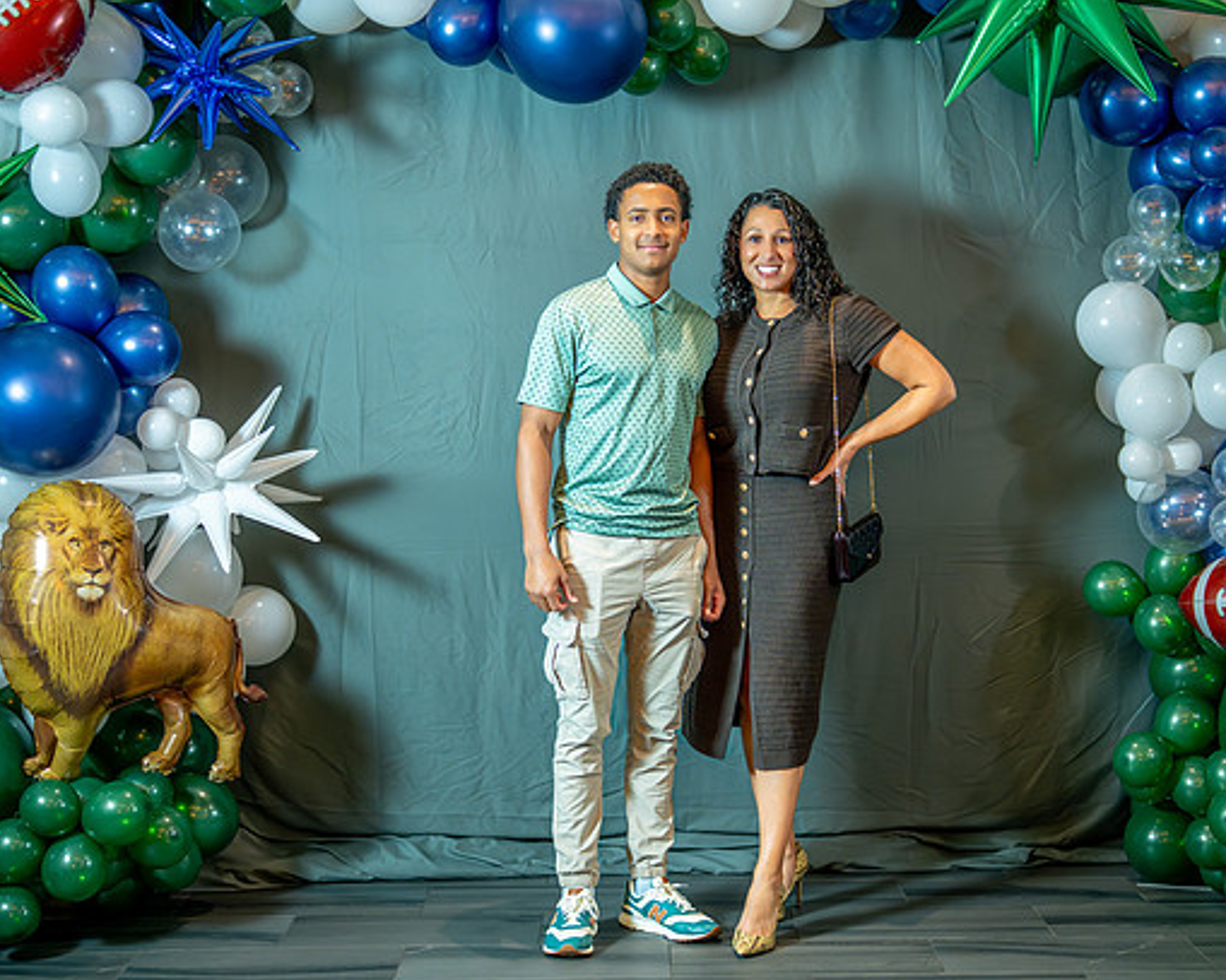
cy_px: 495
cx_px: 736
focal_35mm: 59
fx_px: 2140
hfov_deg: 31.9
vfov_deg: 25.8
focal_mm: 50
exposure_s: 1/400
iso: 1600
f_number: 1.2
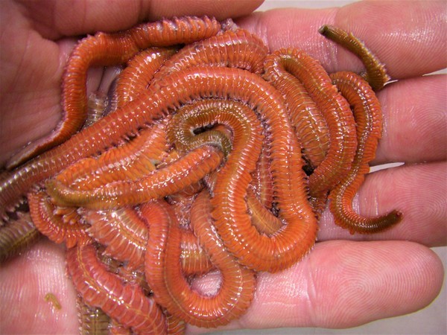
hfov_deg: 49.0
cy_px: 168
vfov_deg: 37.7
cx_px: 224
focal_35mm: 38
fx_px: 491
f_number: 3.4
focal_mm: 6.3
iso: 200
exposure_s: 1/40
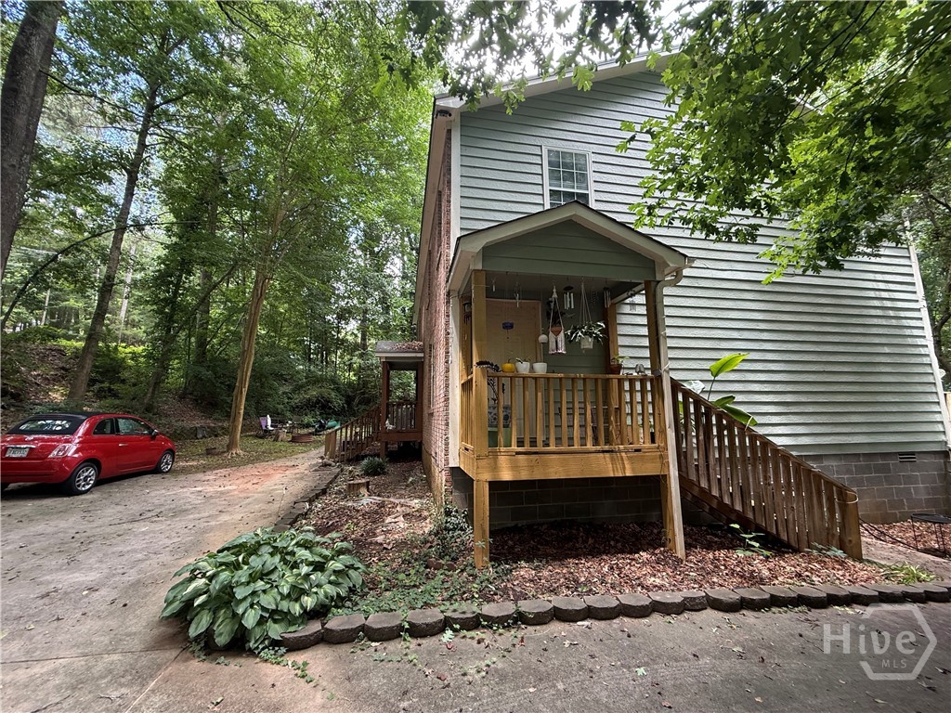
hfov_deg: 102.1
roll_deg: +0.9
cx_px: 476
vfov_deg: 85.7
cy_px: 356
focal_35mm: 14
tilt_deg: +9.3
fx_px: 385
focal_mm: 2.22
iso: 125
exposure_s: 1/99
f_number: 2.2
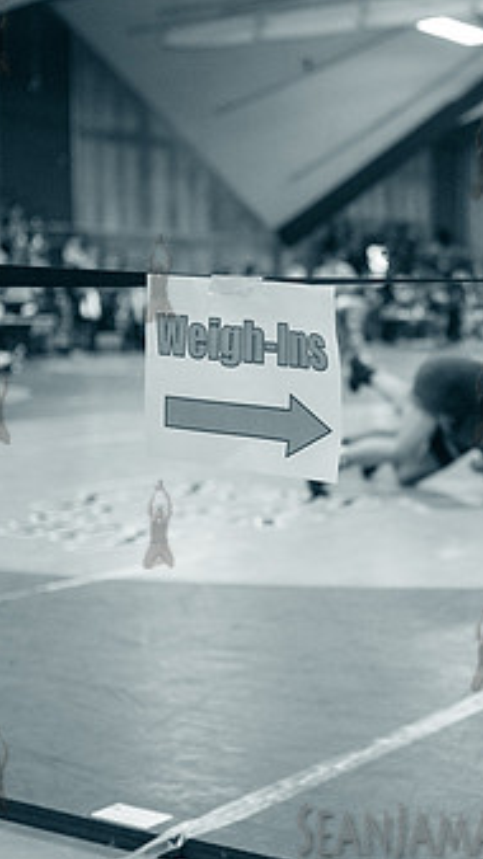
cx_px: 486
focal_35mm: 63
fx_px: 1435
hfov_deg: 18.6
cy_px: 400
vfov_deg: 33.3
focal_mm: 35
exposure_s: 1/400
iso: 4000
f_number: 3.2
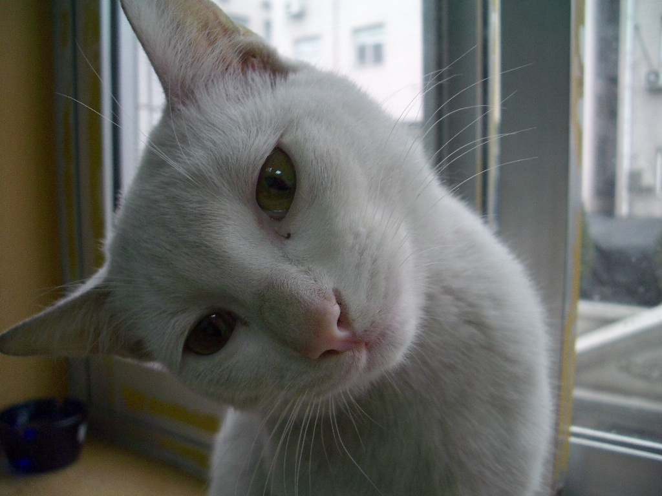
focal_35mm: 35
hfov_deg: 52.6
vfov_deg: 40.7
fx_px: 669
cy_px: 248
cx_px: 331
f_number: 2.6
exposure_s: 1/80
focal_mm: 5.8
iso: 100
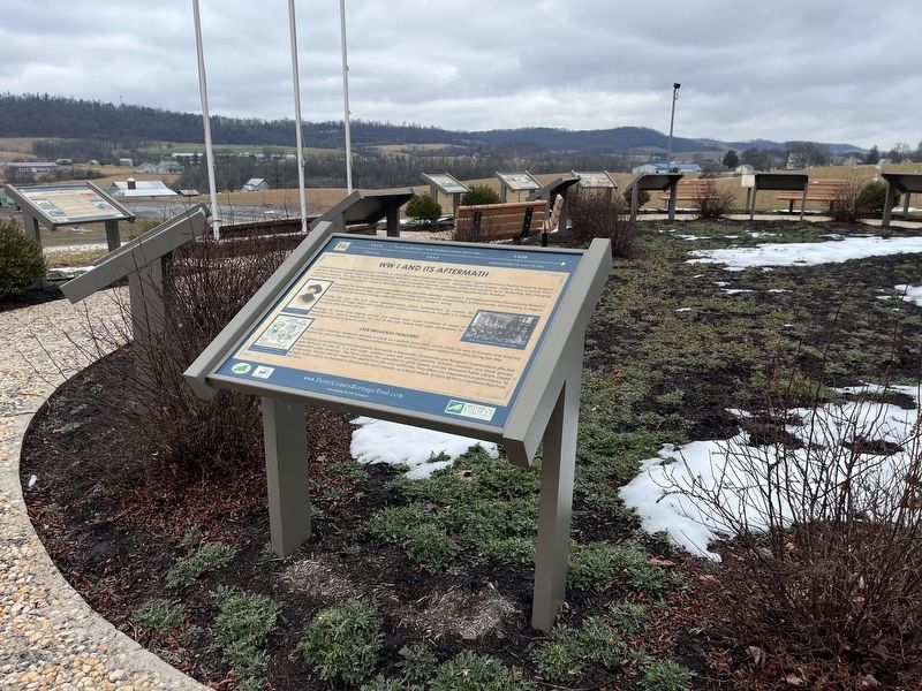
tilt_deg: -10.9
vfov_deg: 53.1
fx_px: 693
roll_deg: +1.5
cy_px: 346
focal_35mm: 26
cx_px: 461
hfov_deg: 67.3
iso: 50
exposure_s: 1/1252
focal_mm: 5.1
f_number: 1.6
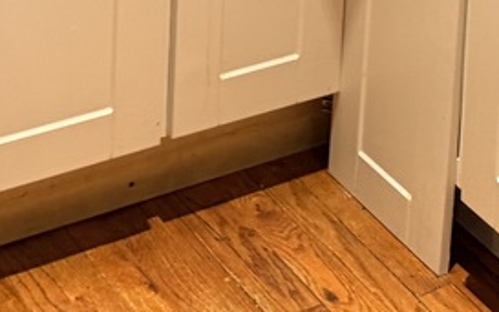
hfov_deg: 15.6
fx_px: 1823
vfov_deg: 8.7
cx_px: 291
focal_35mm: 134
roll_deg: -1.4
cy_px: -496
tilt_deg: -13.6
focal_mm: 6.76
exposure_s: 1/60
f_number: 1.78
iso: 320
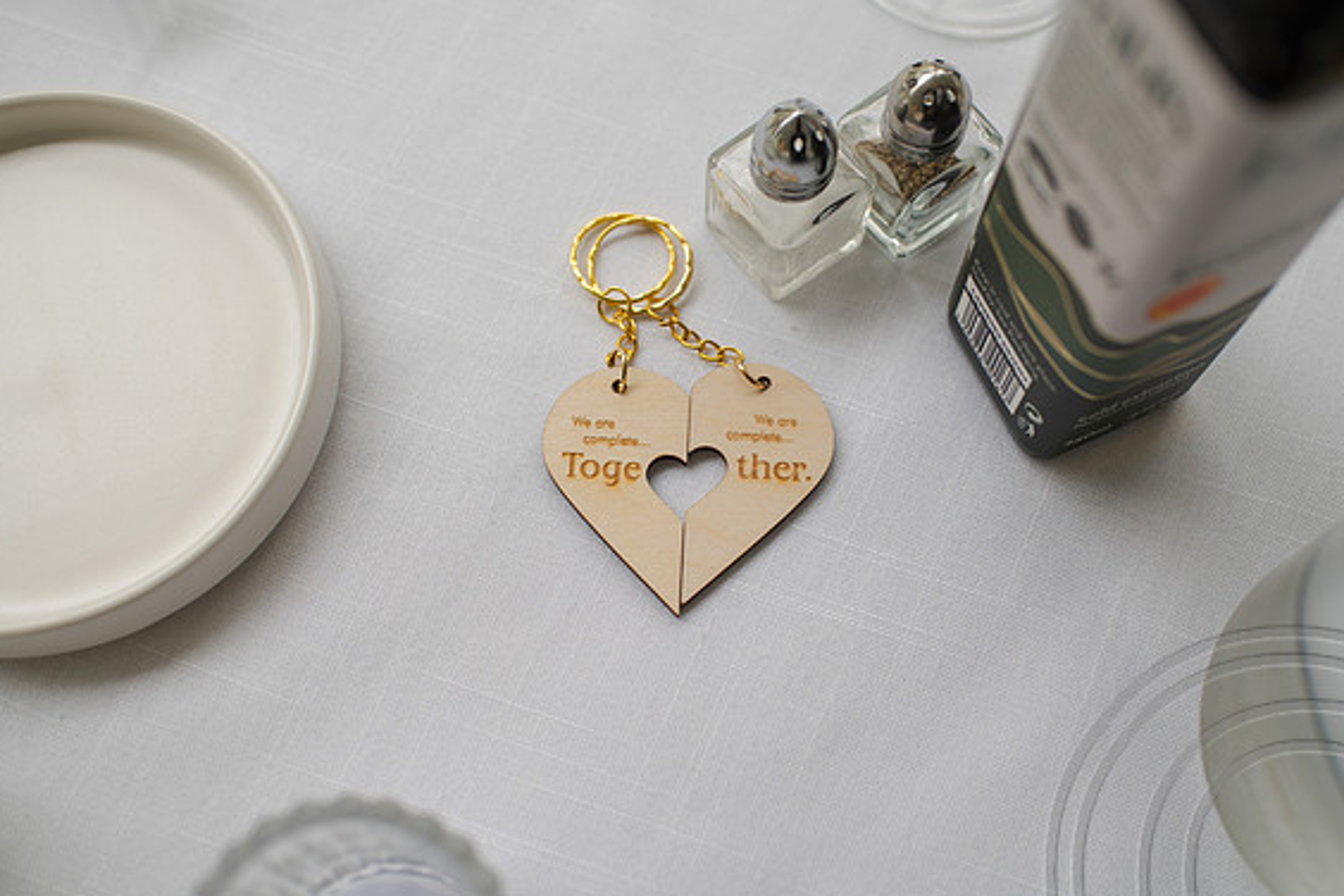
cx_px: 713
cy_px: 455
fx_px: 1419
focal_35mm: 38
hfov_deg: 50.7
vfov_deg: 35.1
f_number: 3.2
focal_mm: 35
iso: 100
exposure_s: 1/250
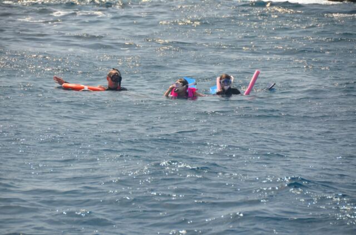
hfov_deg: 8.1
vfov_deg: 5.4
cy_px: 118
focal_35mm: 255
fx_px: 2515
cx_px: 178
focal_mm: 170
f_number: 7.1
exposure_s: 1/800
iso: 200
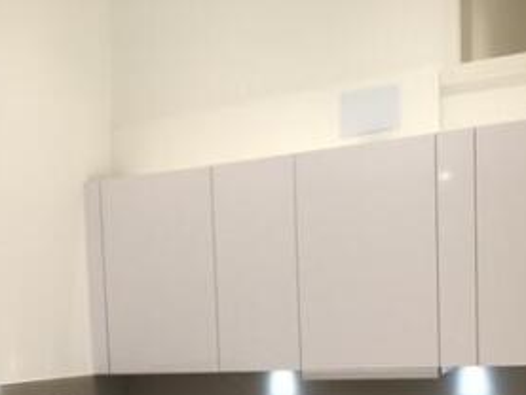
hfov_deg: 31.2
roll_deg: +2.6
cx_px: 136
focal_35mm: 61
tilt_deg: -4.3
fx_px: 927
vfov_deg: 22.9
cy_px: 413
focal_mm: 4.15
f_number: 2.2
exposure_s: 1/33
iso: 100
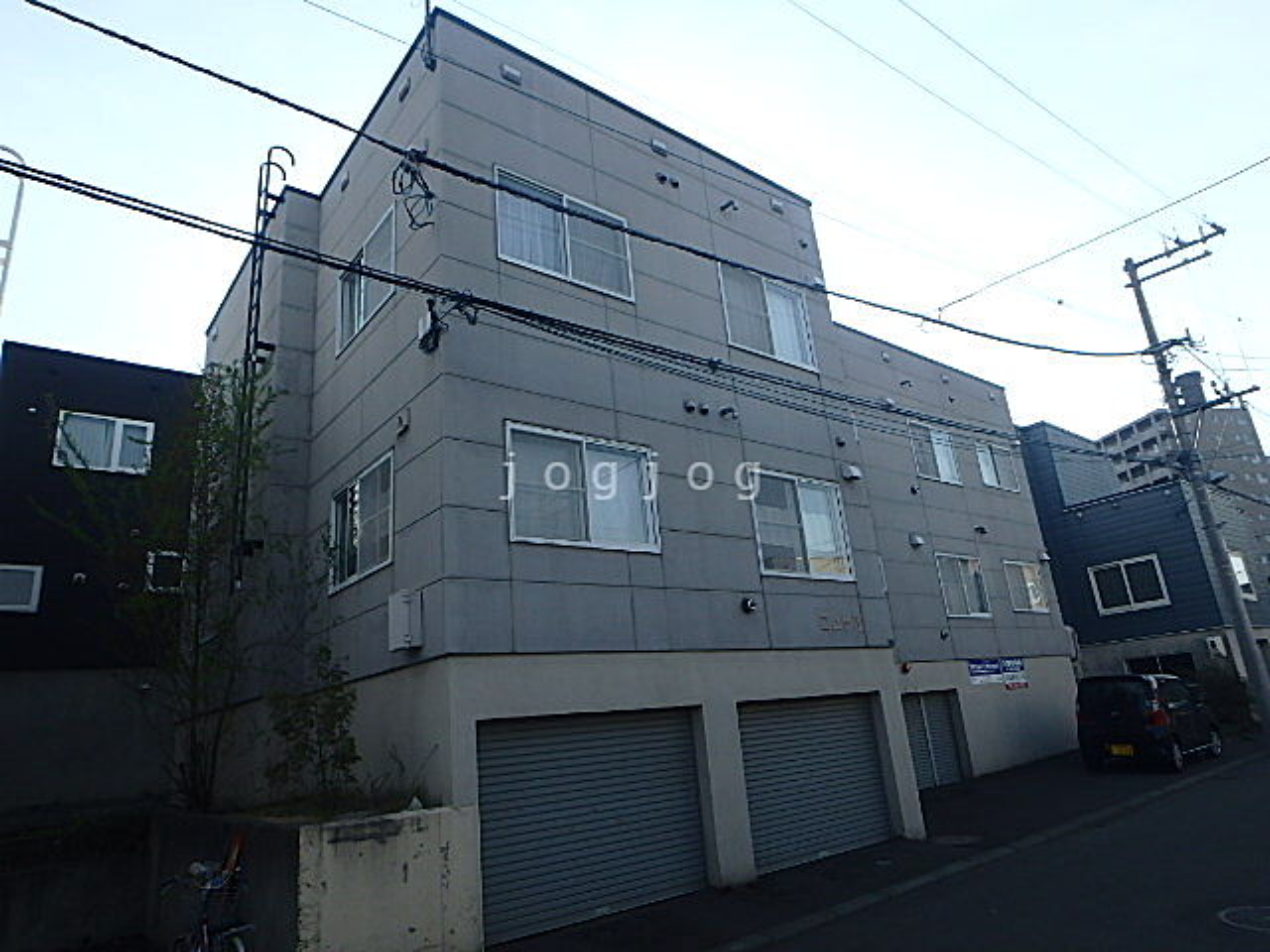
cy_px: 476
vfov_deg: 63.4
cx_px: 635
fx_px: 770
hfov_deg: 79.0
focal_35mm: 21
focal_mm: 3.7
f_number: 3.5
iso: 125
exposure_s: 1/800
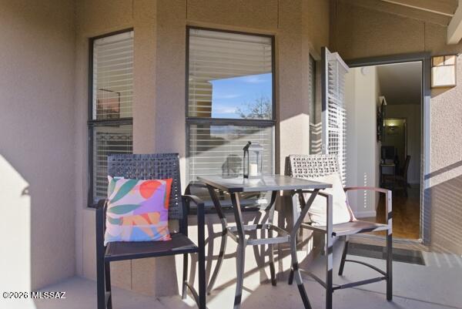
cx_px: 231
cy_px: 154
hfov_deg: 73.7
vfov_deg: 53.2
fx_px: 308
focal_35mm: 24
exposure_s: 1/320
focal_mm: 16
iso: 250
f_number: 8
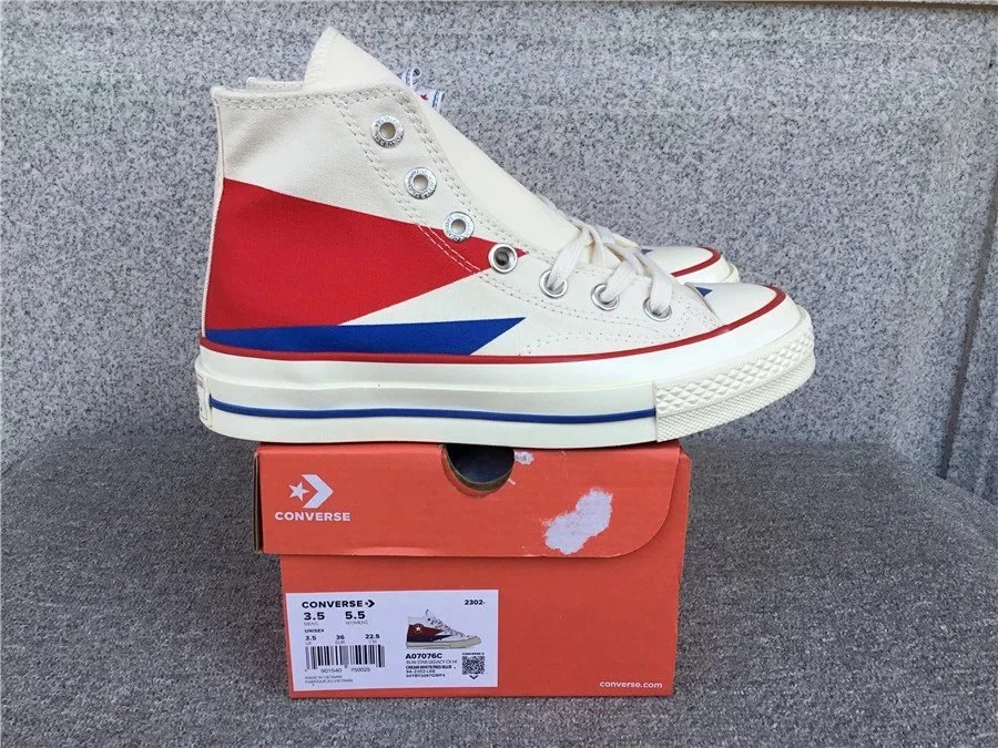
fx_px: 894
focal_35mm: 31
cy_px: 374
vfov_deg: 45.4
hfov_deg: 58.4
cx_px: 499
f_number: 2.4
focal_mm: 3.3
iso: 25
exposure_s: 1/429
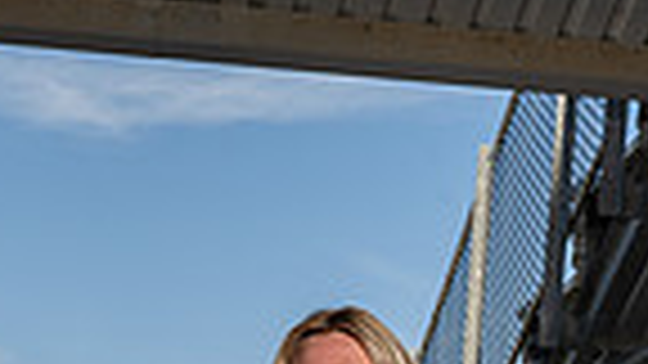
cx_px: 212
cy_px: 962
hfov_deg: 17.7
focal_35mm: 121
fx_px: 2079
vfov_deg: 8.8
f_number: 10
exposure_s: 1/250
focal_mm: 37
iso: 160
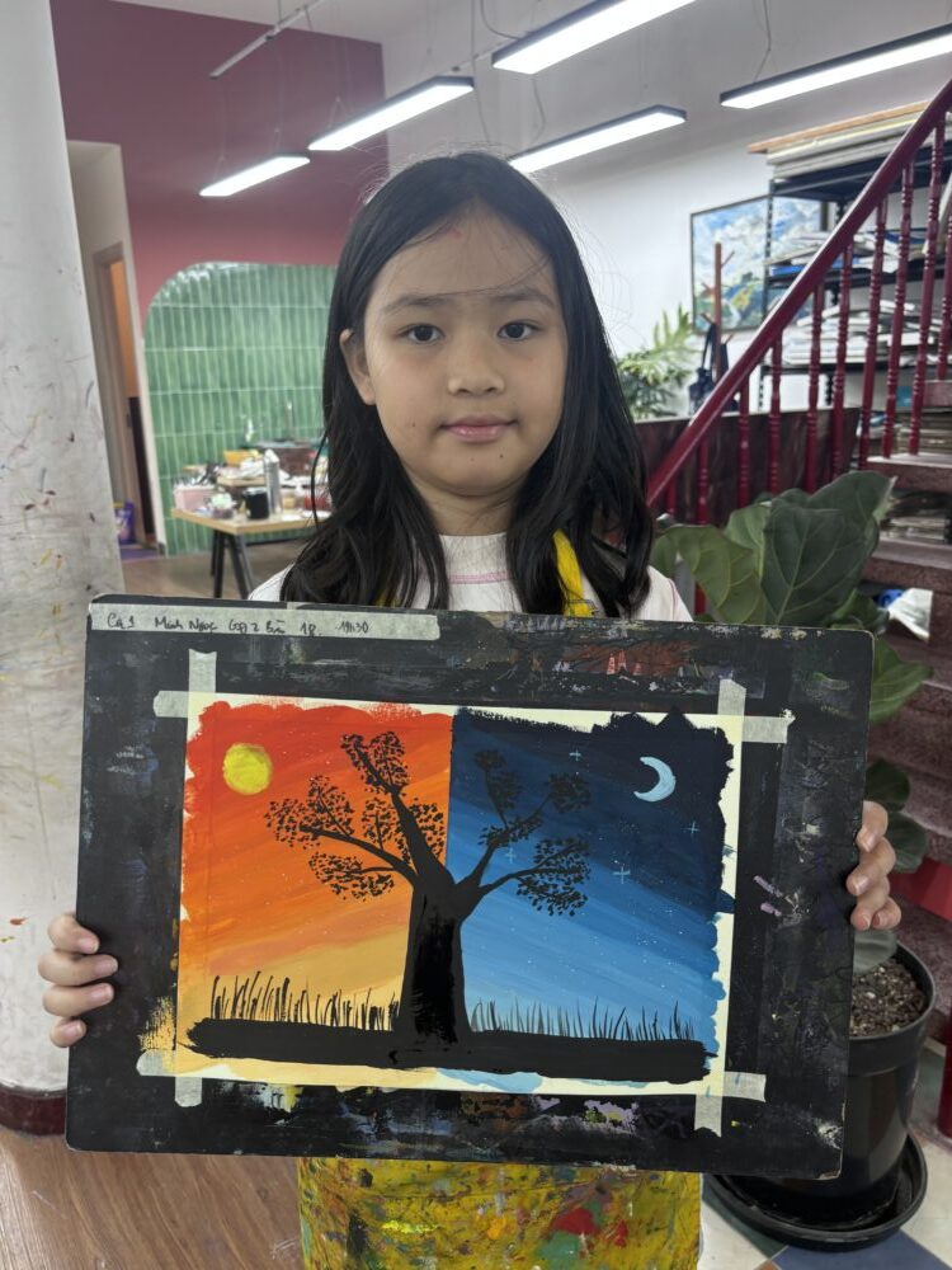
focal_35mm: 26
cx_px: 476
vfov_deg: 67.3
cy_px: 635
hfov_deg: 53.1
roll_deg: +1.3
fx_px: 953
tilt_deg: -15.4
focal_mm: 5.96
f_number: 1.6
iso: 64
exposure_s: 1/50
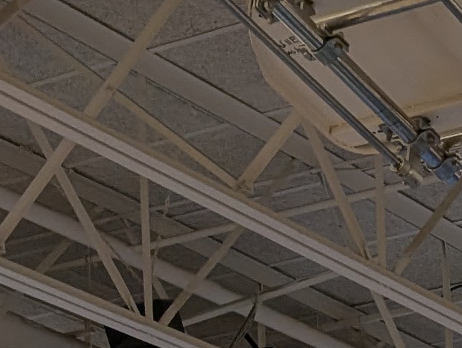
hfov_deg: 11.7
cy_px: 1088
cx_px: 932
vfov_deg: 8.2
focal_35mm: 151
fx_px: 2018
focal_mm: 6.9
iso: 30
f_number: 1.68
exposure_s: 1/126
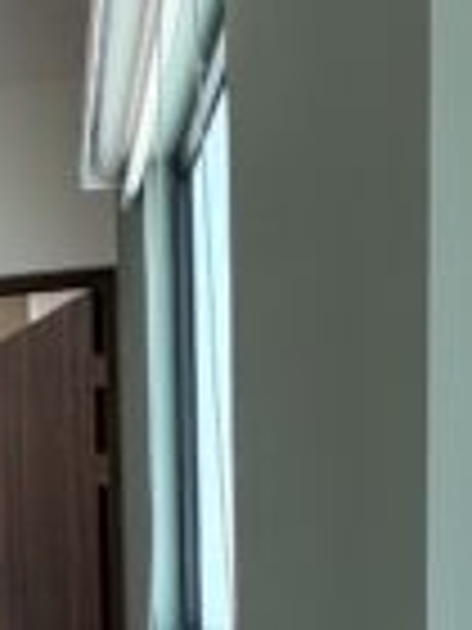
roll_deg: +3.9
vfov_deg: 29.2
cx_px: -112
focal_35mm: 60
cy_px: 688
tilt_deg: -4.7
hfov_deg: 22.3
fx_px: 1091
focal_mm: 2.22
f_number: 2.2
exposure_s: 1/99
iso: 200
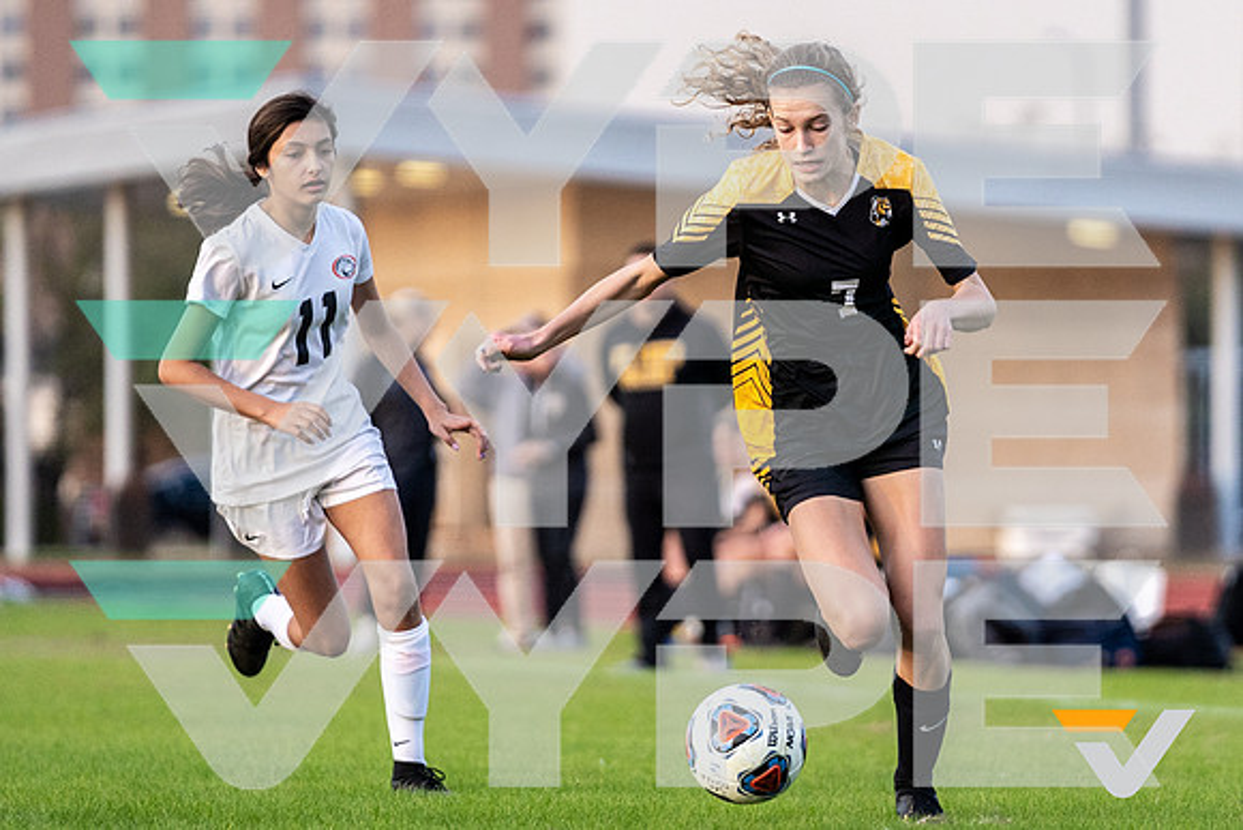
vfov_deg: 3.6
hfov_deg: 5.4
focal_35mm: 381
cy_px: 404
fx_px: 13152
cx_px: 821
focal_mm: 200
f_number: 2.8
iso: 640
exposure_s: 1/2000
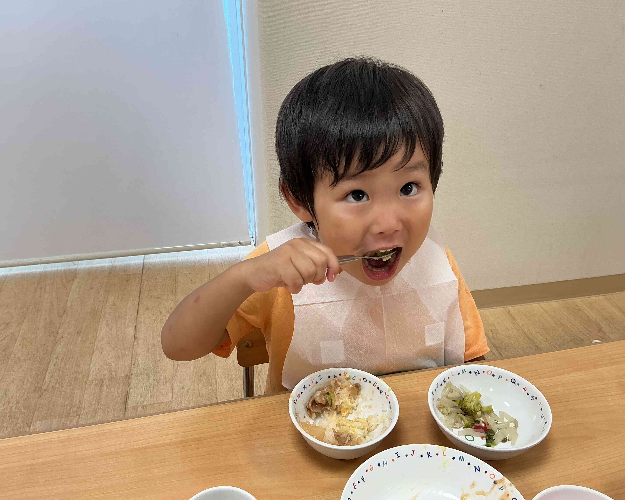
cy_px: 244
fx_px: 592
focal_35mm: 32
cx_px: 304
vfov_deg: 45.8
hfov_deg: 55.7
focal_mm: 3
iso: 25
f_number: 1.8
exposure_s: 1/100
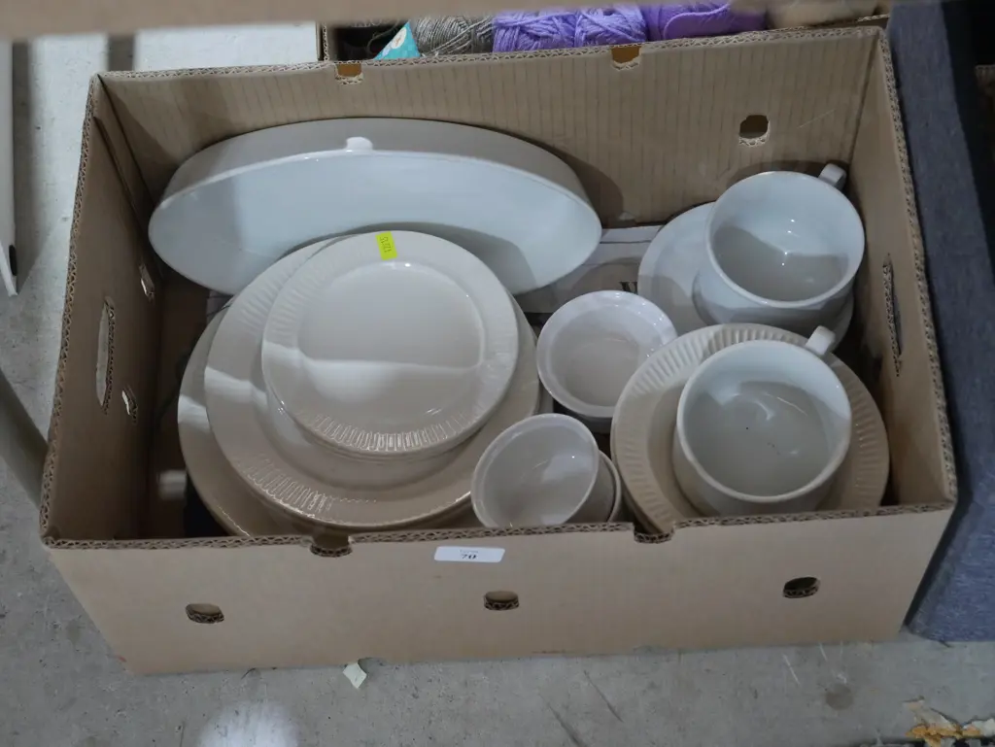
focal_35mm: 60
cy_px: 374
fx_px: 1725
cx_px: 498
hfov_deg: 32.2
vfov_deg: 24.4
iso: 2500
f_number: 5.4
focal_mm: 30
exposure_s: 1/60
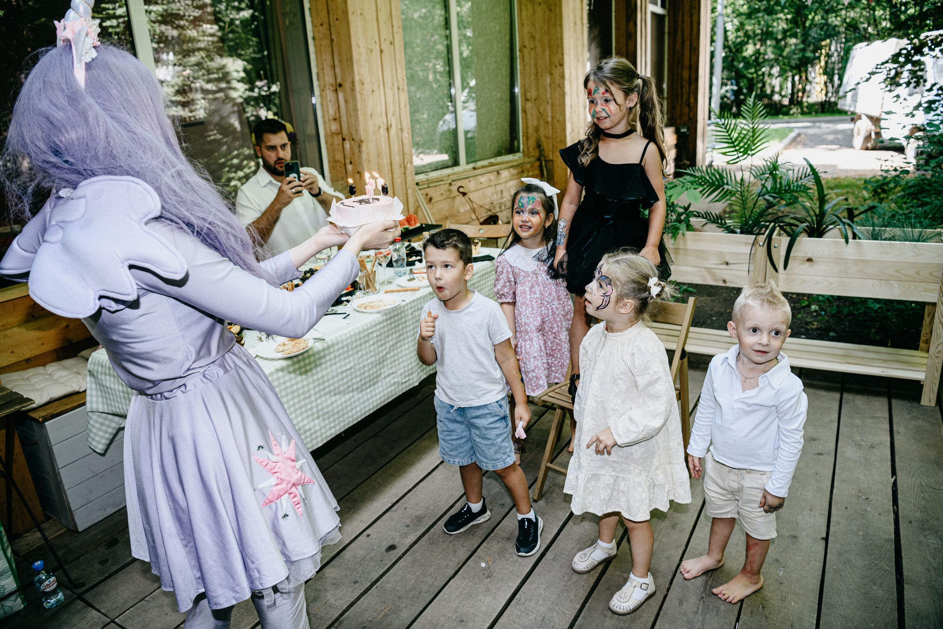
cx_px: 472
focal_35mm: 24
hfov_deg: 73.7
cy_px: 314
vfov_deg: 53.1
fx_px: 629
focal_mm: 24
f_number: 3.5
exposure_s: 1/160
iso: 320
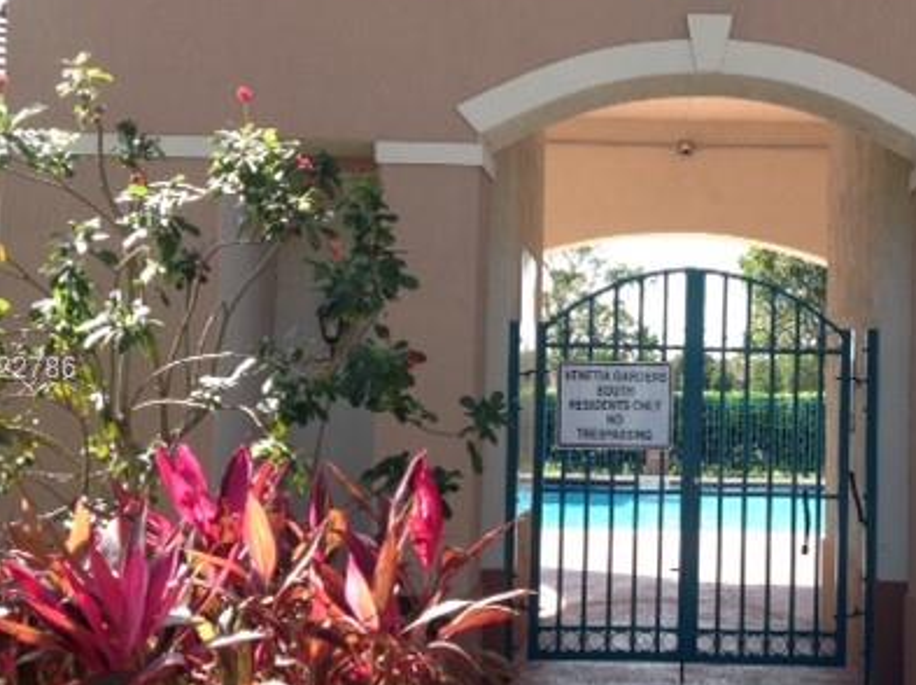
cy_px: 370
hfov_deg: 33.2
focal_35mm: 57
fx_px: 1507
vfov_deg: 25.6
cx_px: 669
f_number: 2.4
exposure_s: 1/398
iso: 50
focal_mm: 4.28
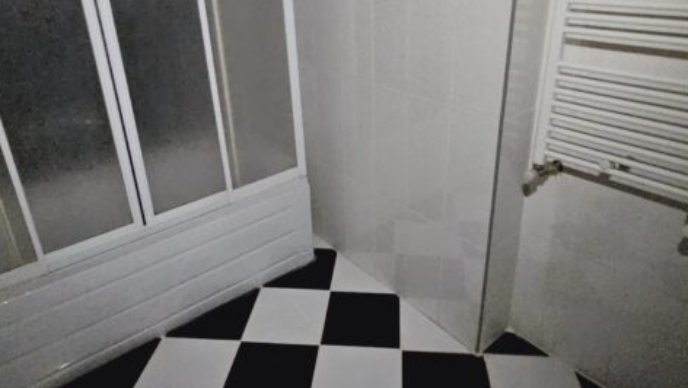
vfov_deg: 47.1
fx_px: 438
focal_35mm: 24
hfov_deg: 76.3
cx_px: 353
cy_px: 134
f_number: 2.2
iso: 1600
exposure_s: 1/25
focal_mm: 2.2
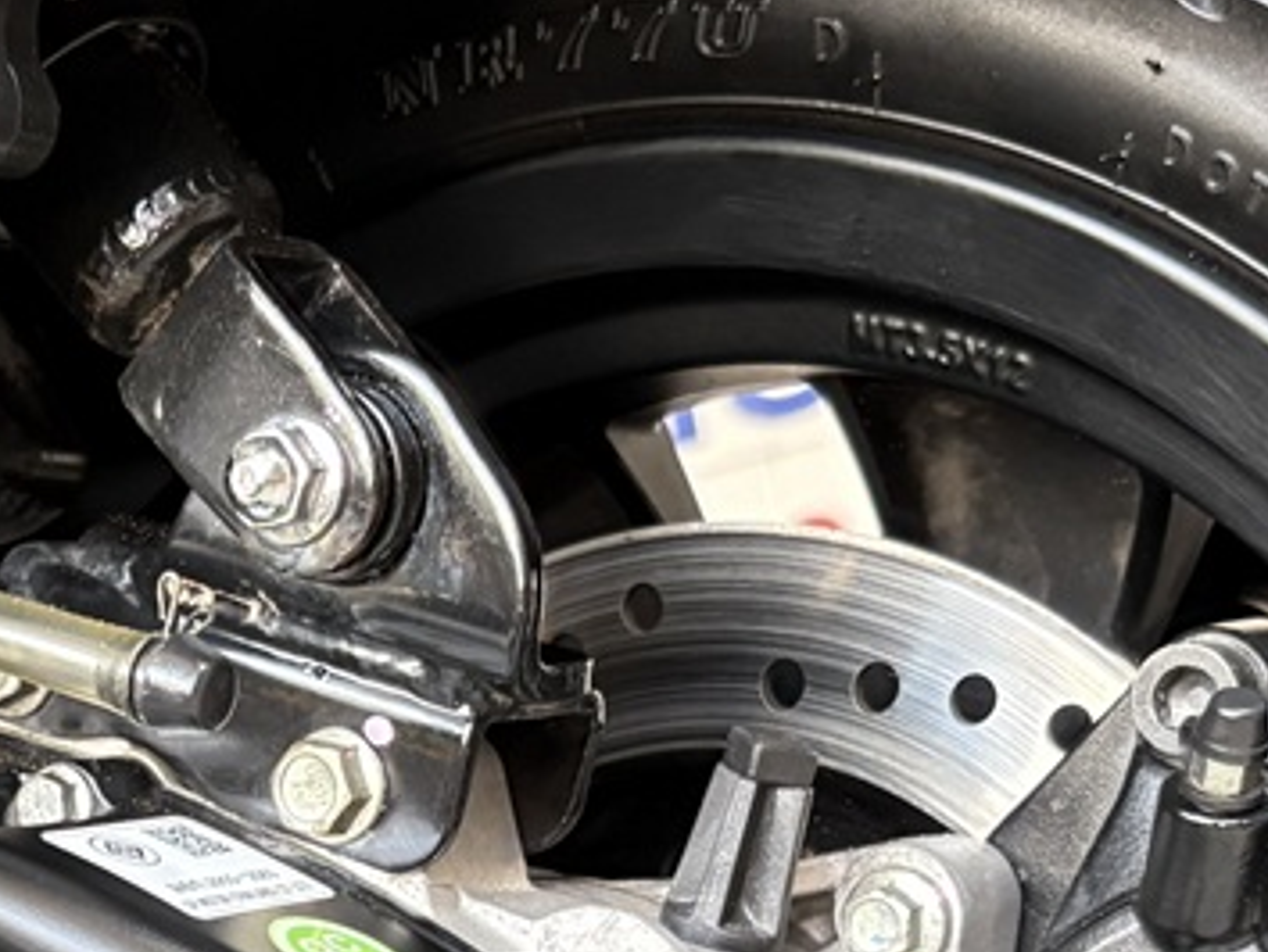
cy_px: 1102
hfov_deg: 20.7
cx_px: 297
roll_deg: +10.1
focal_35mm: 94
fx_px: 3446
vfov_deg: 15.3
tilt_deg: -1.1
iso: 200
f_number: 1.6
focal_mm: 5.96
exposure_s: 1/60
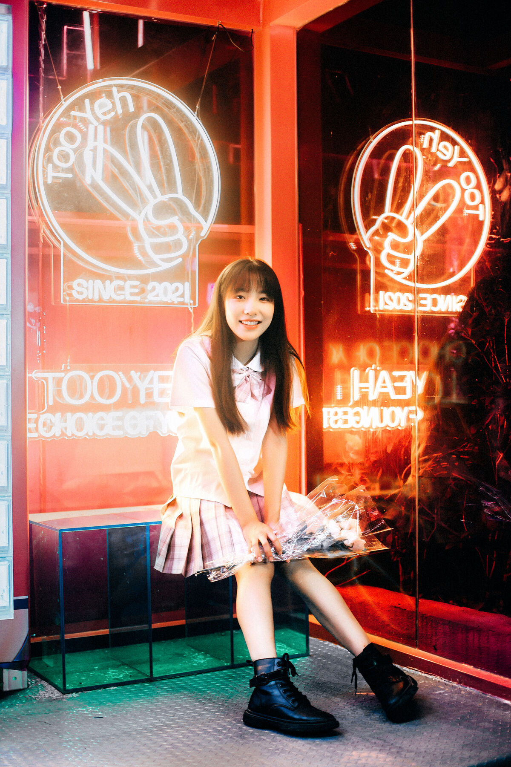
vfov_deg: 39.6
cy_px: 384
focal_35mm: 50
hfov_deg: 27.0
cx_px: 256
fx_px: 1065
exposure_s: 1/60
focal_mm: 50
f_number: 2.2
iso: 500
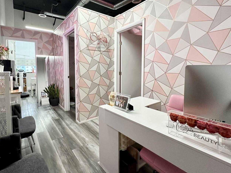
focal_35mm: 18
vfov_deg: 71.2
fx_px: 120
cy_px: 74
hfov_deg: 87.4
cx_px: 103
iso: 250
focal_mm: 2.22
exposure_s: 1/120
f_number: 2.2
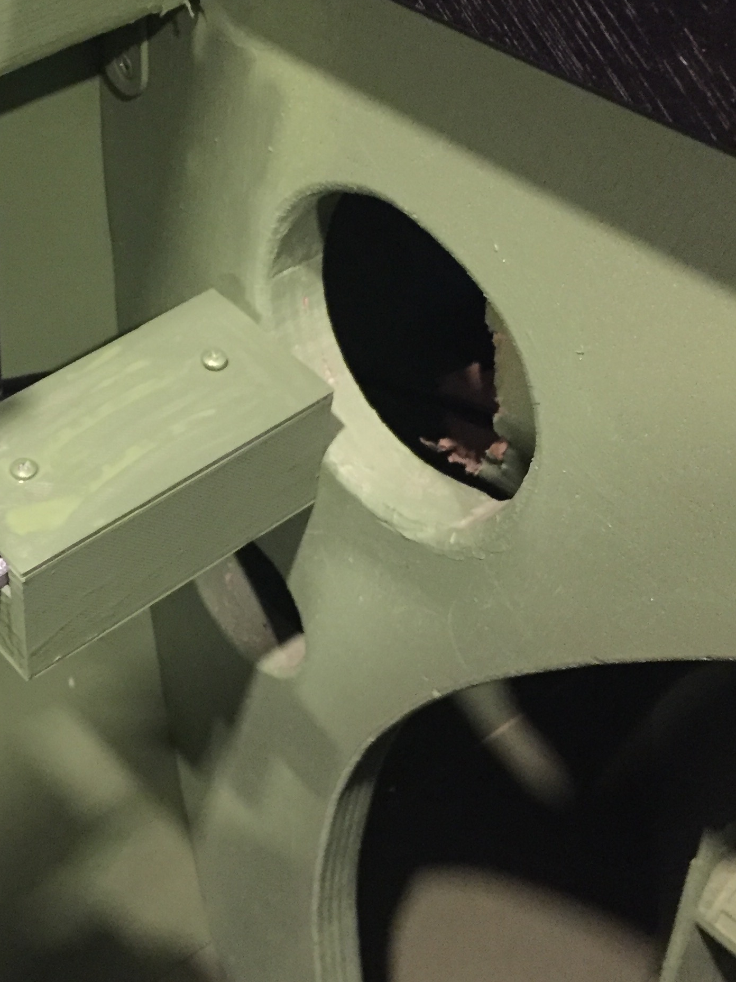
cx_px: 98
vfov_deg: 37.5
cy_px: 483
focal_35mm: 51
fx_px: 1446
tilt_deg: -42.9
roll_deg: +6.4
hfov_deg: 27.7
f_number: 2.2
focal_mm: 4.15
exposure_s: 1/17
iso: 500
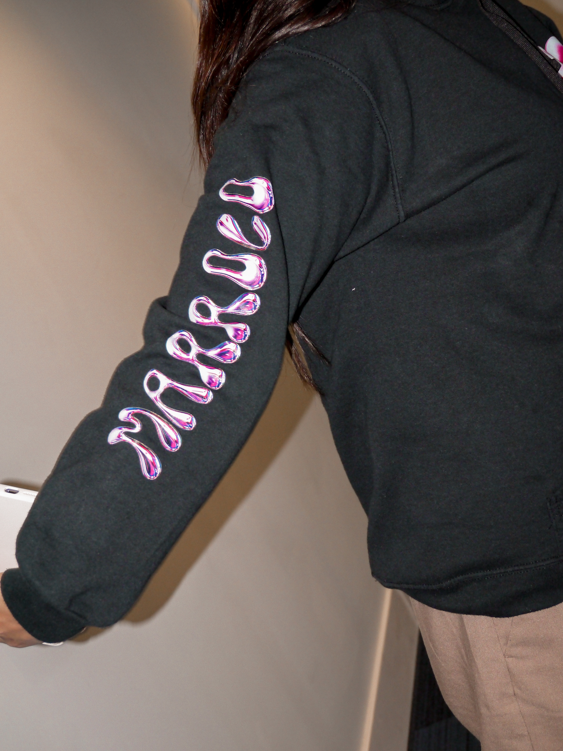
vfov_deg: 31.2
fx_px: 1345
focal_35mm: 62
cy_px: 376
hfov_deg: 23.7
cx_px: 282
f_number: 5.5
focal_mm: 31
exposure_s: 1/60
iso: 800
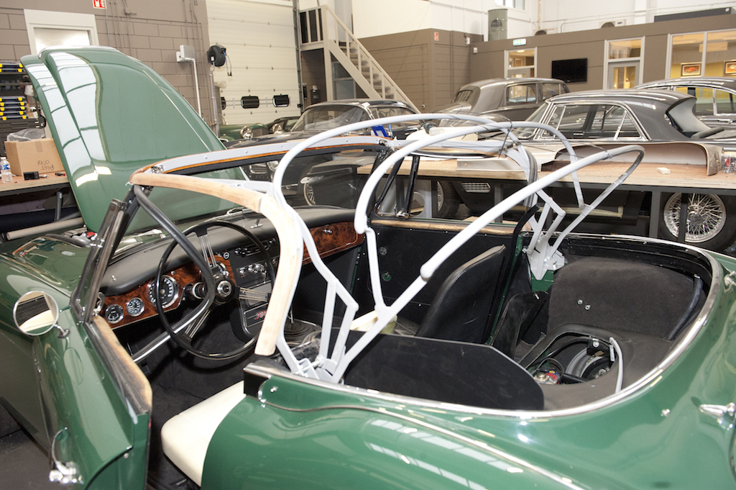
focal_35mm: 28
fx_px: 572
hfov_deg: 65.5
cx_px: 368
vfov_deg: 46.3
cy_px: 245
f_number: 5.6
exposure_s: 1/50
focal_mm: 28
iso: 3200
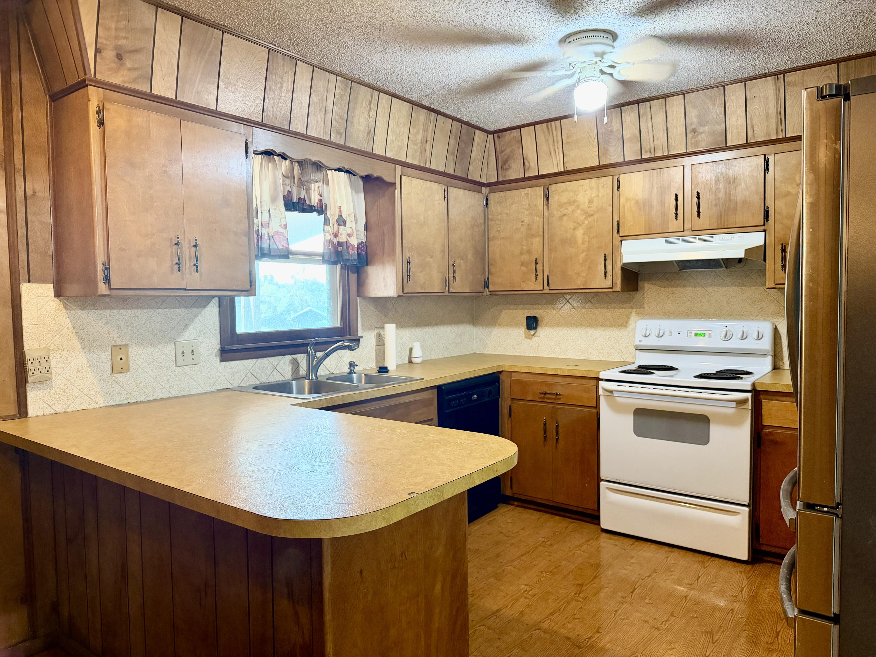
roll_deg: +1.5
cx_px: 438
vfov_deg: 56.8
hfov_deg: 71.6
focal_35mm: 24
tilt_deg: -4.1
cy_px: 328
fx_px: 607
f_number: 1.78
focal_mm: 6.76
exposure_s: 1/60
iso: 500
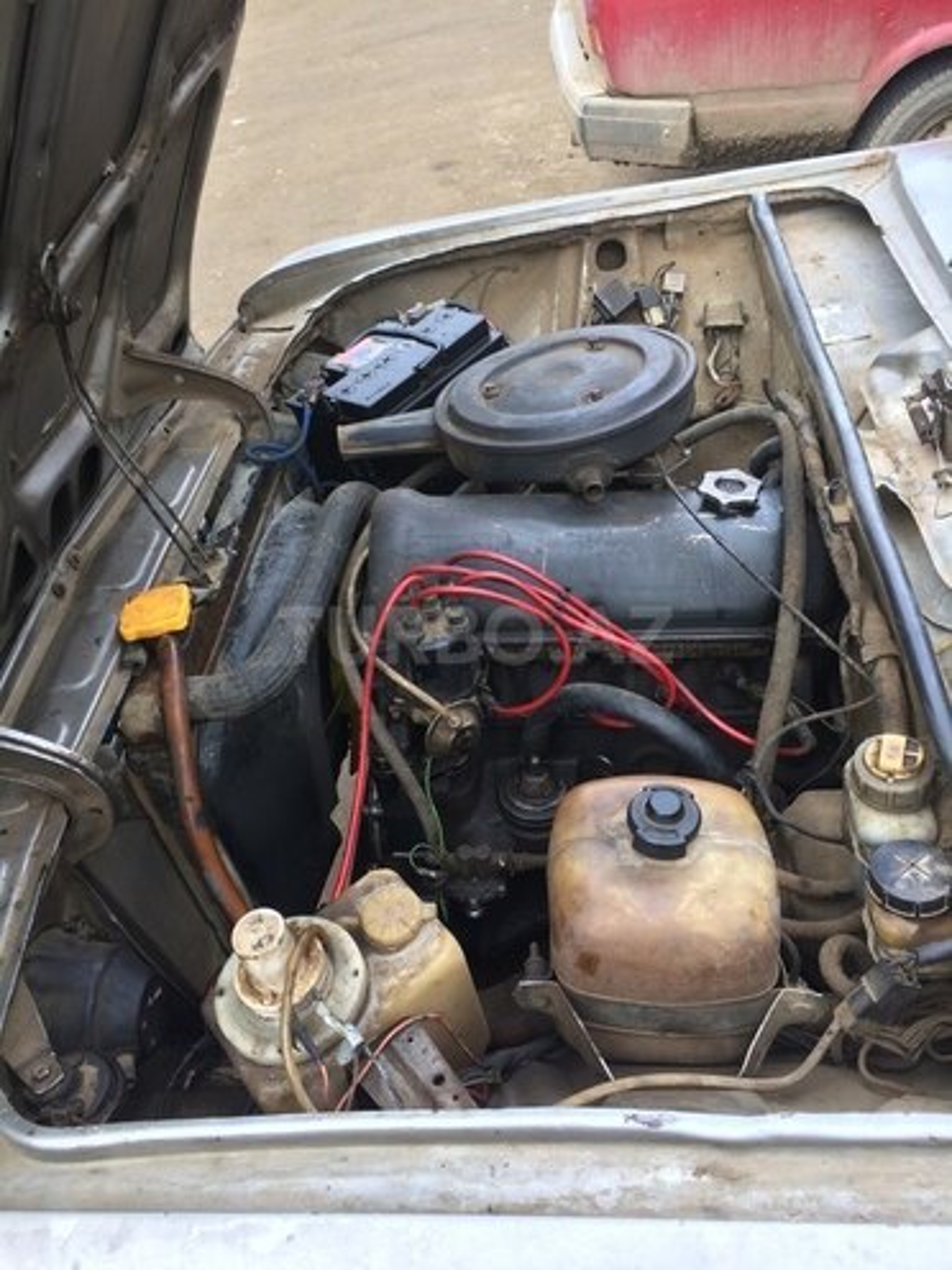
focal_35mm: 29
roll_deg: +5.1
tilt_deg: -42.3
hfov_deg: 48.2
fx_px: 1063
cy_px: 635
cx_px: 476
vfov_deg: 61.7
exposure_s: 1/122
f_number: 2.2
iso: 32
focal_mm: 4.15
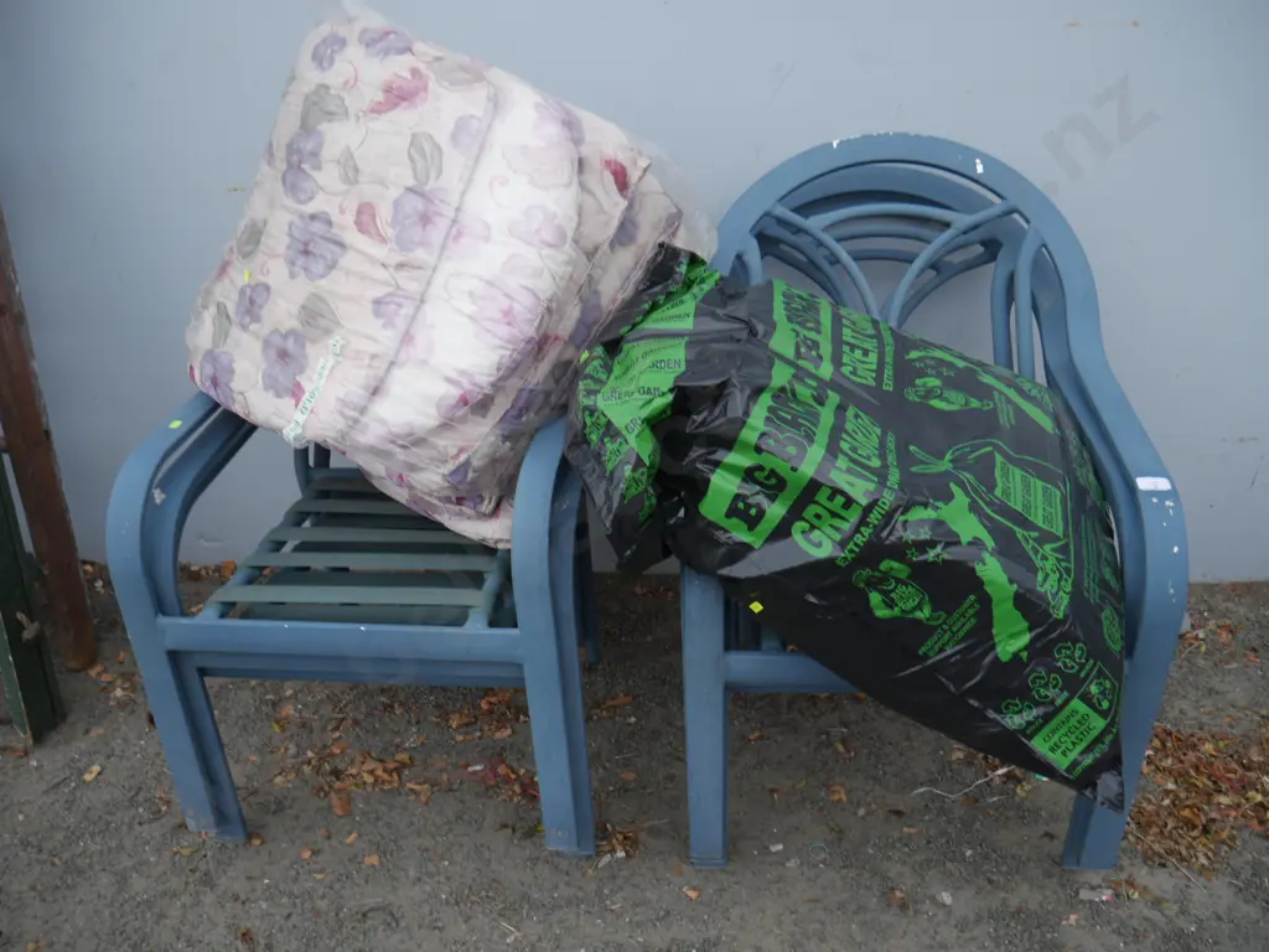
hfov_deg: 60.0
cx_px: 634
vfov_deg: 46.8
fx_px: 1100
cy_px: 476
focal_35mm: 30
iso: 200
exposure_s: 1/60
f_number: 3.6
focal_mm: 15
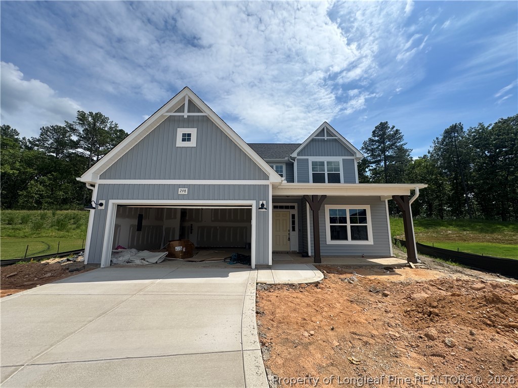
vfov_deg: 85.7
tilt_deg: +9.3
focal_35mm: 14
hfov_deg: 102.1
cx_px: 259
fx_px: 209
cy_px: 194
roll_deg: -0.1
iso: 50
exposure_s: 1/2674
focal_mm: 2.22
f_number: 2.2
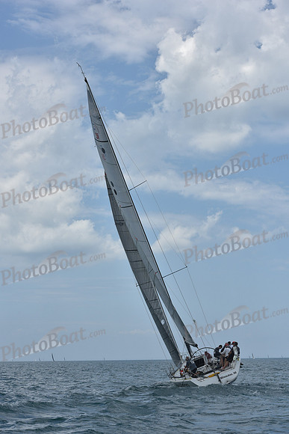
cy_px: 217
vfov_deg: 28.8
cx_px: 144
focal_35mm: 70
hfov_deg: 19.5
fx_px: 842
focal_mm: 70
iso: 250
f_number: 9
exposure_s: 1/1250
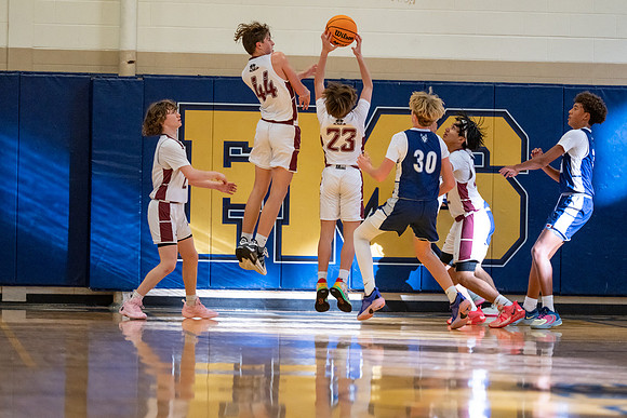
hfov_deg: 9.7
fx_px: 3705
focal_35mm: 213
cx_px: 314
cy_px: 209
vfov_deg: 6.5
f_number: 2.8
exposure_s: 1/1000
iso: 5000
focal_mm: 200
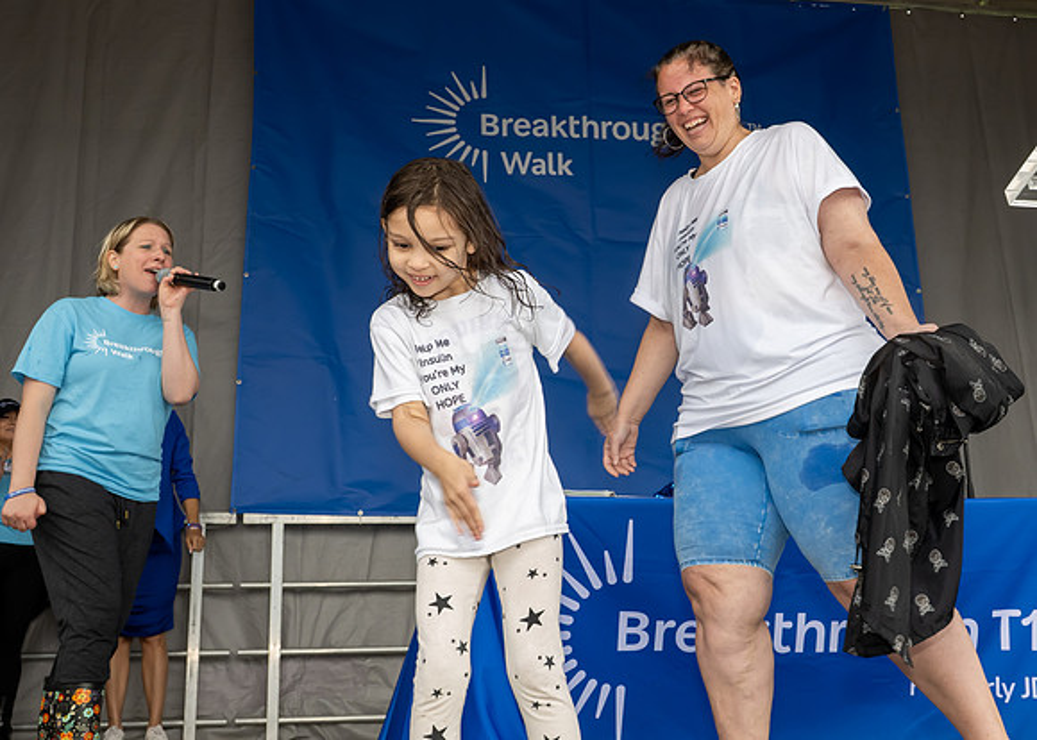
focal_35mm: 44
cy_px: 344
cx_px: 593
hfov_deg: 43.8
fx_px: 1287
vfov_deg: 32.1
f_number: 8
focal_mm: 26
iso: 1100
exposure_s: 1/250
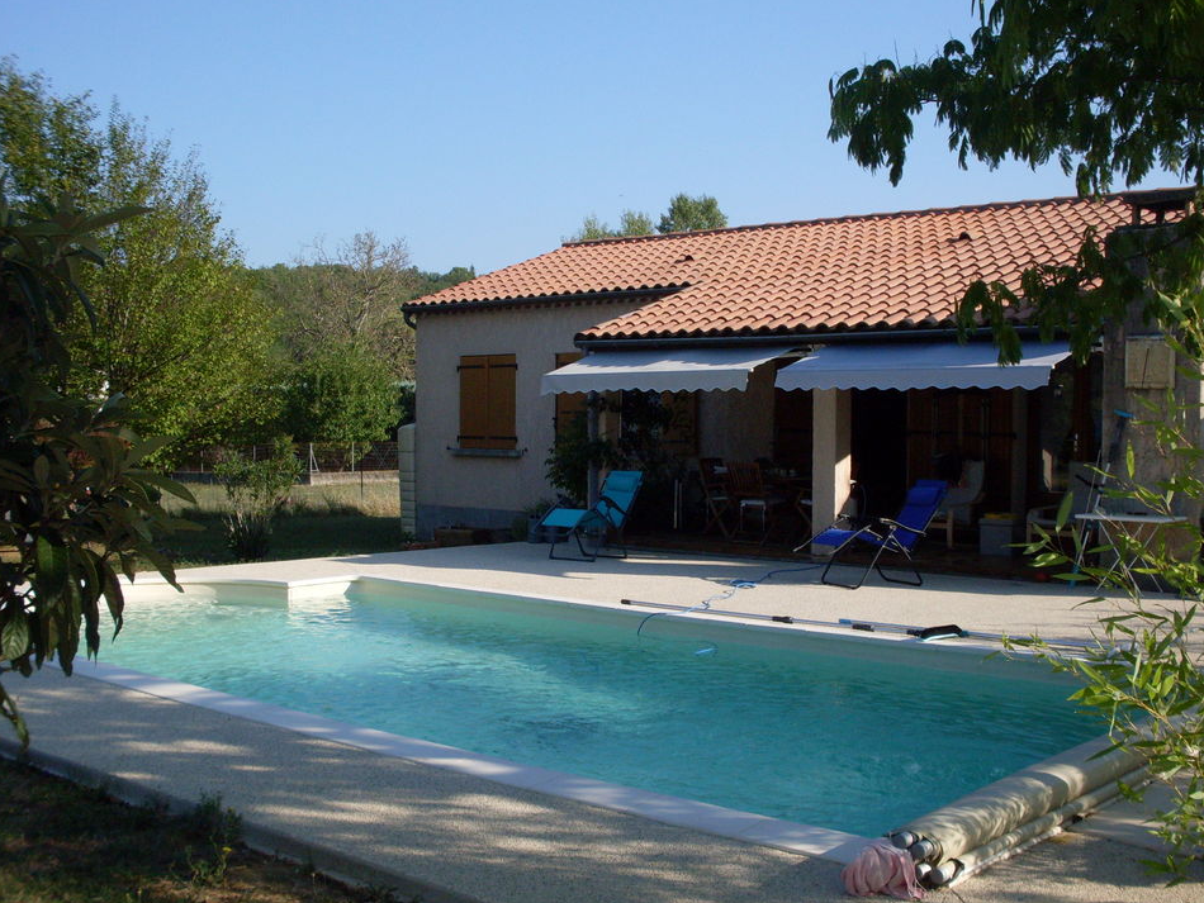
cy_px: 458
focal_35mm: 40
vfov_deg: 36.0
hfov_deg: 46.8
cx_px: 602
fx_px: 1392
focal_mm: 6.3
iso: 120
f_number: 8.4
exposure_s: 1/250
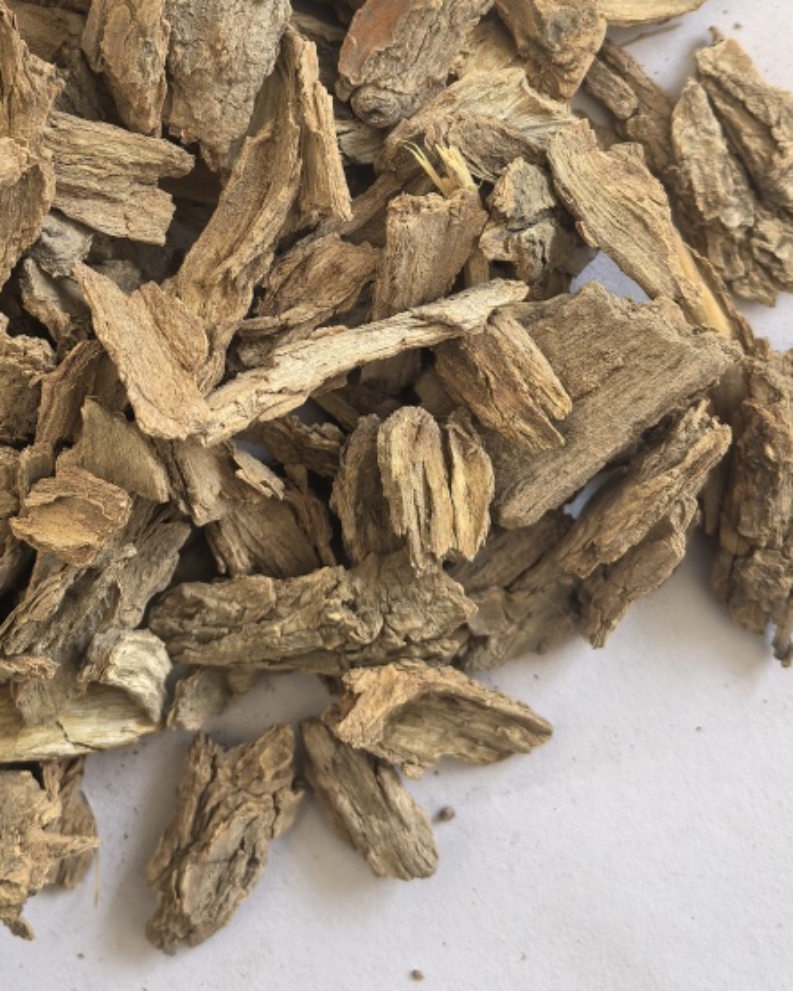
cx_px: 295
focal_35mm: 51
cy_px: 175
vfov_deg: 35.3
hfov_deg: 29.6
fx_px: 1496
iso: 250
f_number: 2
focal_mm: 5.75
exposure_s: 1/100
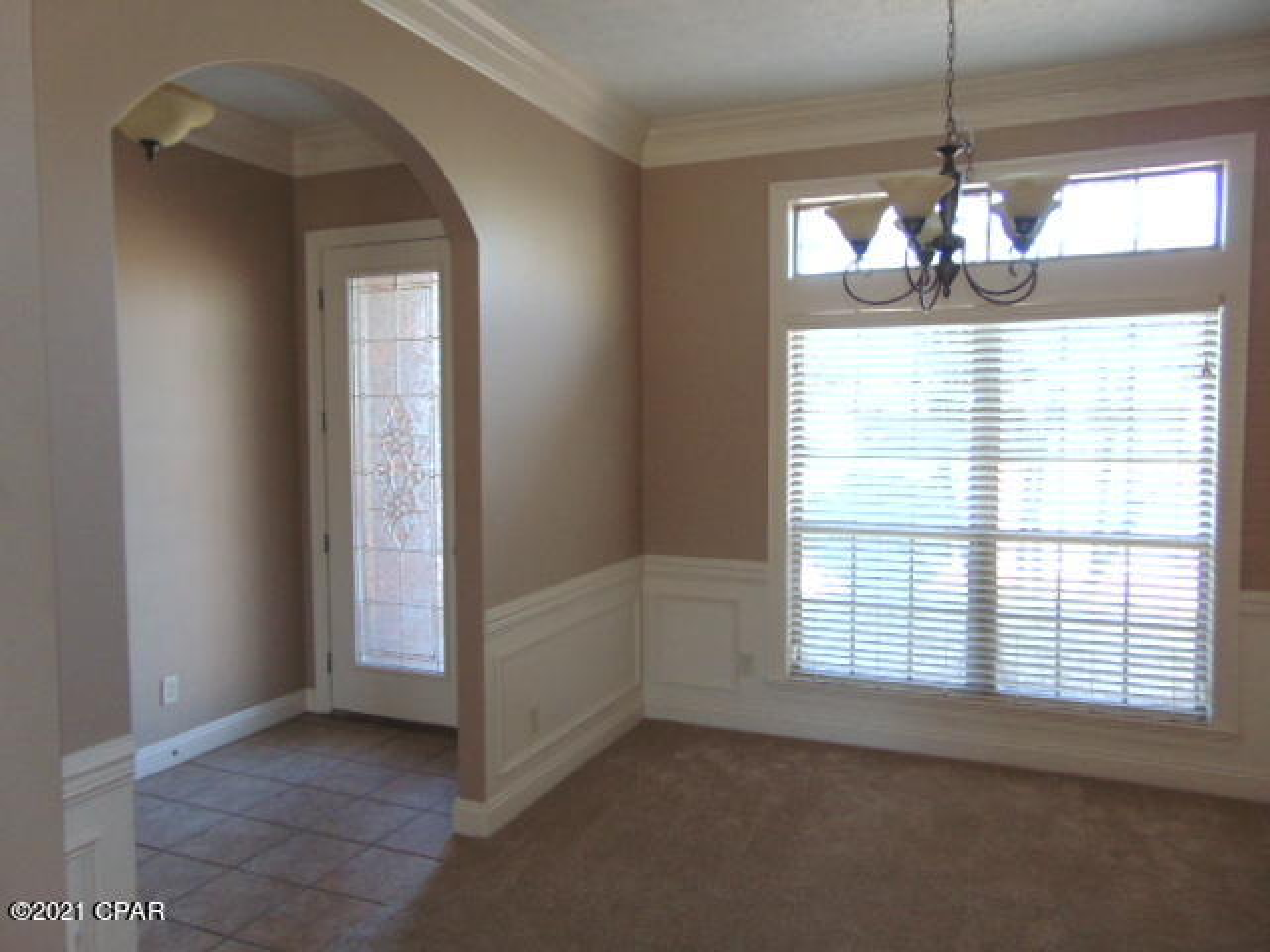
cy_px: 476
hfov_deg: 69.4
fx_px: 917
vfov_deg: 54.9
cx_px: 635
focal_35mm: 25
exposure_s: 1/30
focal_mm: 4.5
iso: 160
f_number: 3
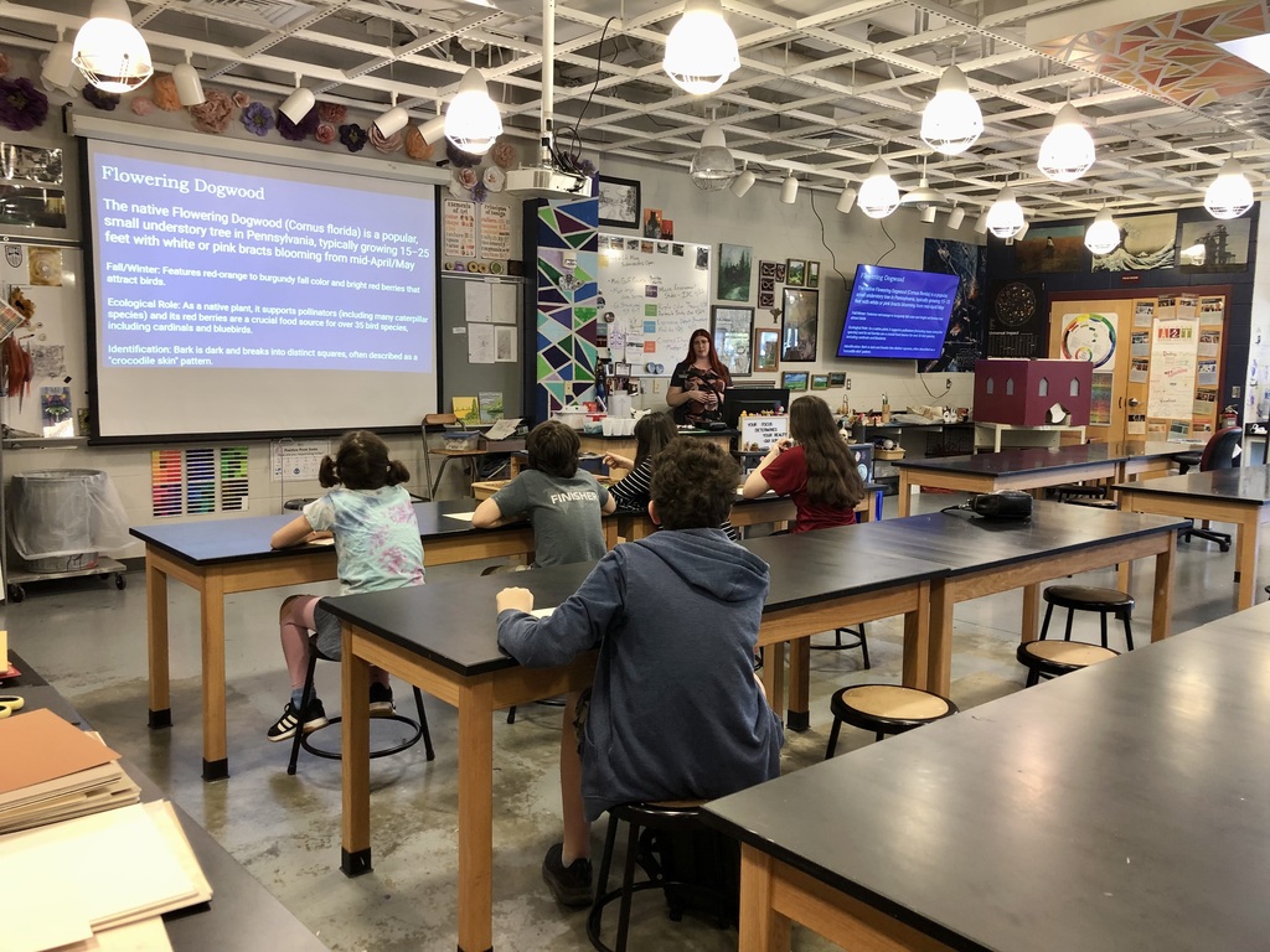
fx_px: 1027
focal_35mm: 28
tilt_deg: -5.3
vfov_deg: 49.7
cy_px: 476
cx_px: 635
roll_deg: -0.2
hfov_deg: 63.4
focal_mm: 3.99
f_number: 1.8
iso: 40
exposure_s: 1/24
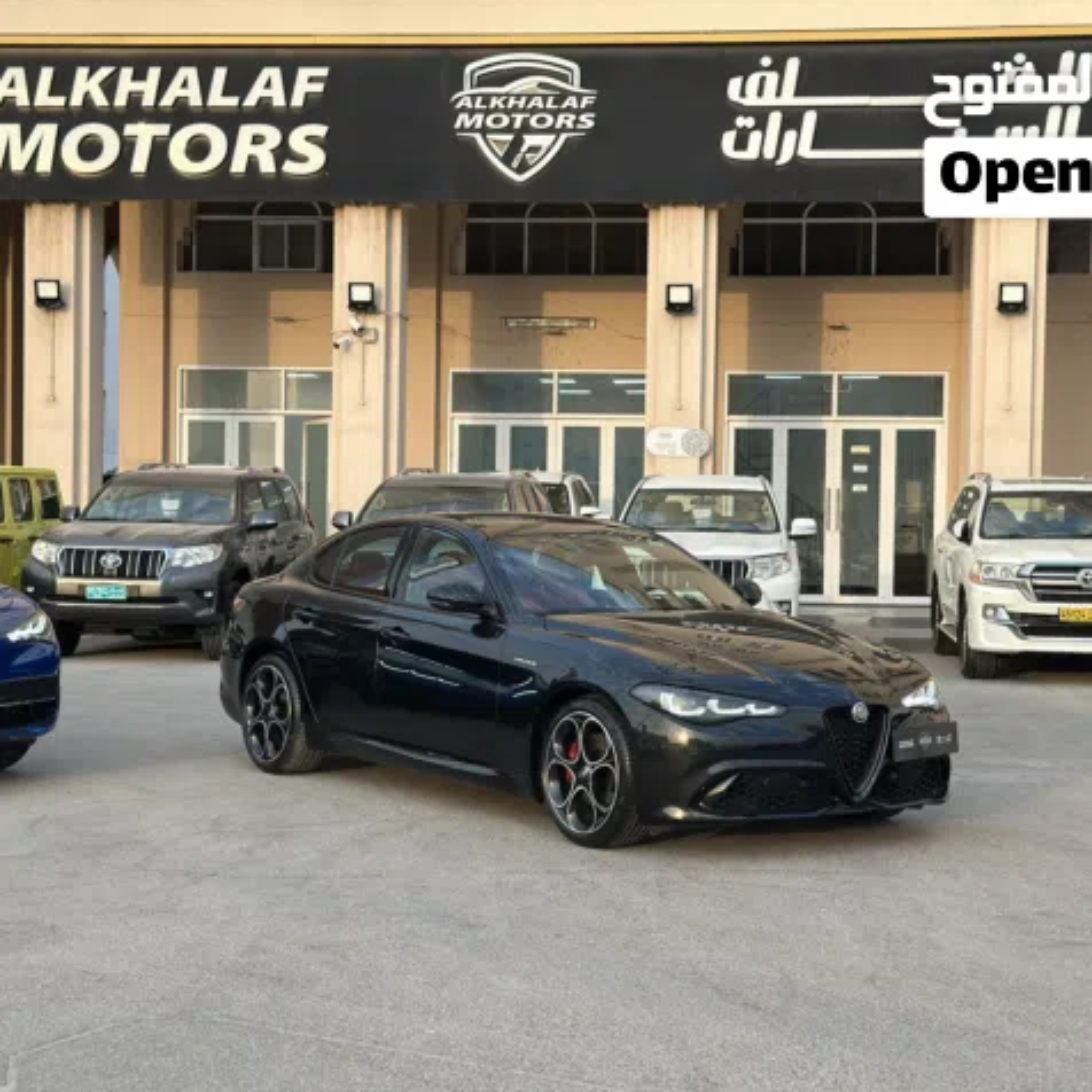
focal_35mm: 57
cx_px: 578
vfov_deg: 30.0
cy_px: 548
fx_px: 2034
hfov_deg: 30.0
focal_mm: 6.86
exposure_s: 1/864
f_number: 1.78
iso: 80
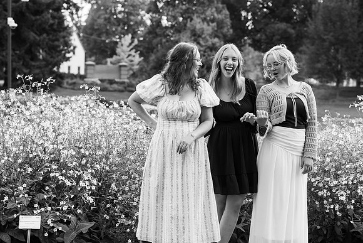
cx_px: 182
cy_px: 122
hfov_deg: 20.2
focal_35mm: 101
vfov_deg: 13.6
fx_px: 1019
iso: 2500
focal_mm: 101
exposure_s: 1/200
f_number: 5.6
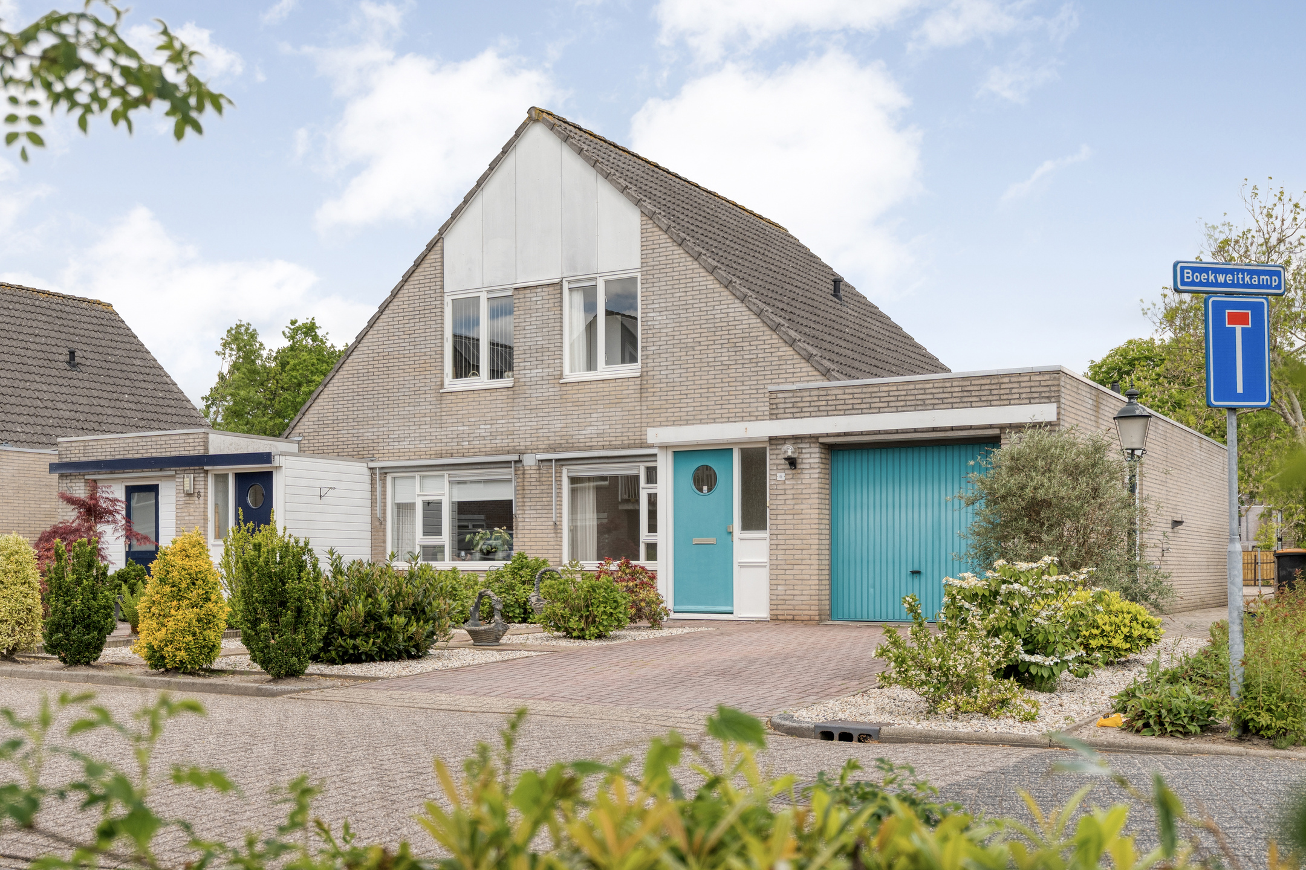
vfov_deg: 36.9
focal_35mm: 36
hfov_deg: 53.1
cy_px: 435
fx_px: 1306
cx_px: 653
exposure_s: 1/6400
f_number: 2.8
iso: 400
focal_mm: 24
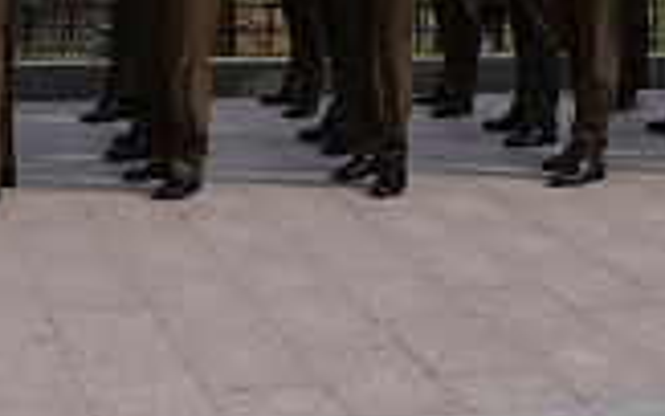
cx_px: 469
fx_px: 2139
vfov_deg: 10.1
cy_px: -475
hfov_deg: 17.6
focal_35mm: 118
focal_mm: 22
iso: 100
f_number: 10
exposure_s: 1/160
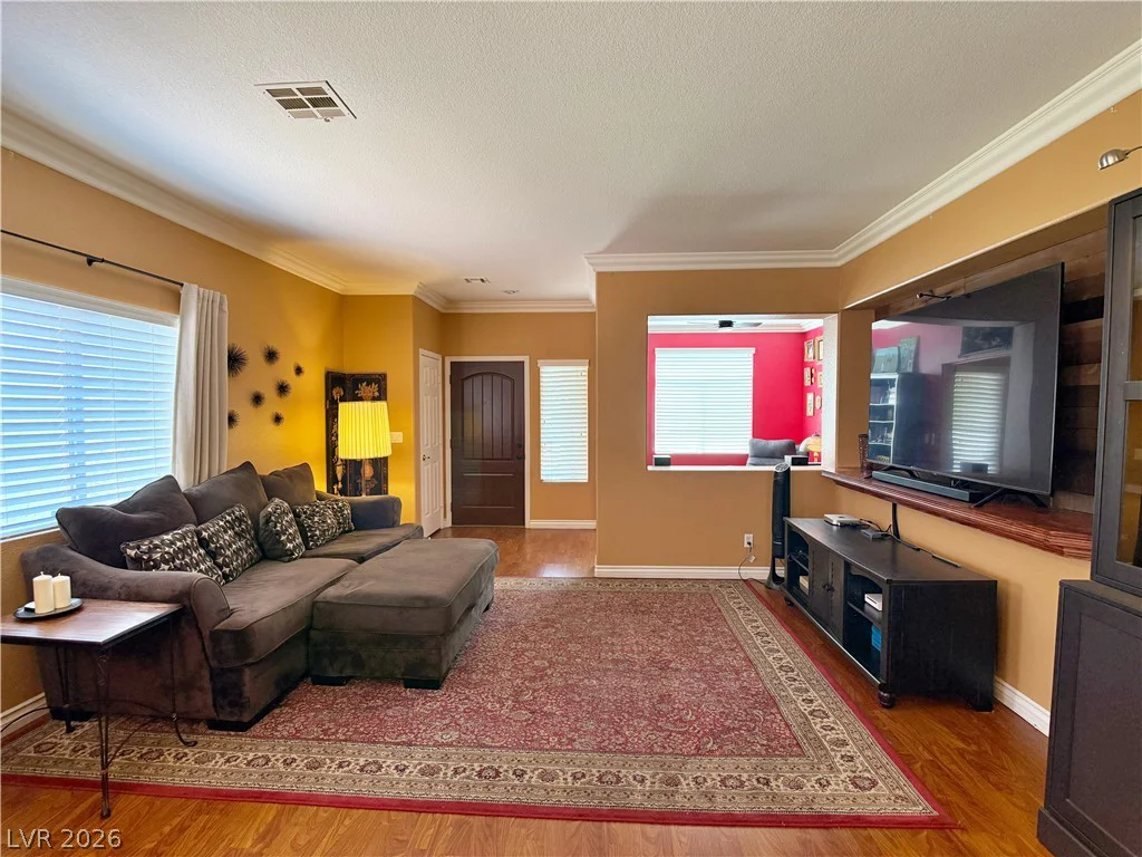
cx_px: 571
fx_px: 792
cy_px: 428
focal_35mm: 24
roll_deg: +0.8
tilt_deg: -1.5
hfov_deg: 71.6
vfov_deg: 56.8
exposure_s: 1/120
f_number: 1.78
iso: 400
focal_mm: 6.76
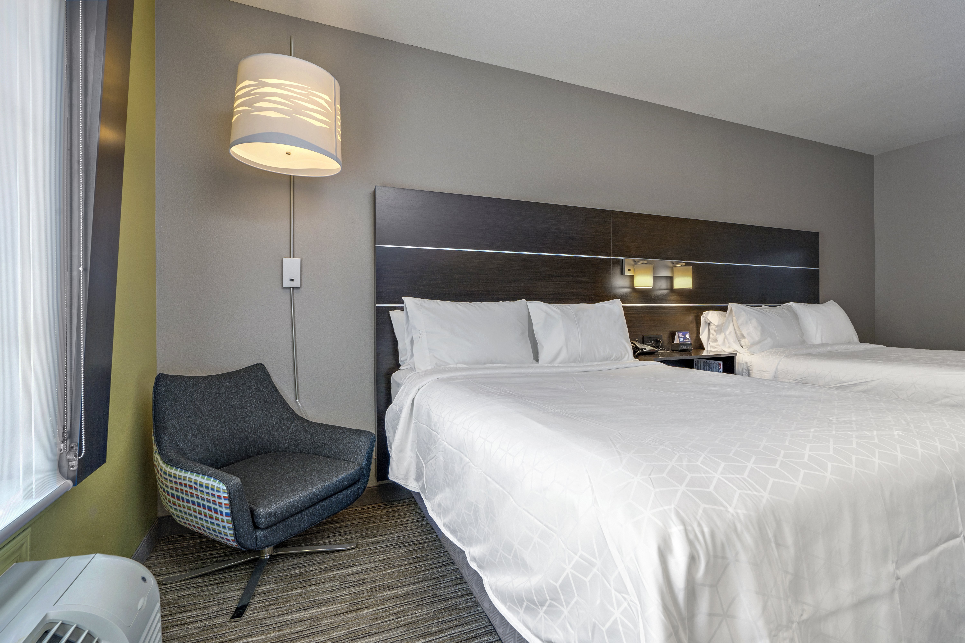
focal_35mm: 16
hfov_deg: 96.7
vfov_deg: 73.7
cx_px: 482
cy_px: 322
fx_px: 429
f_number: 10
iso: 100
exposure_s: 1/8
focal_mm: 16
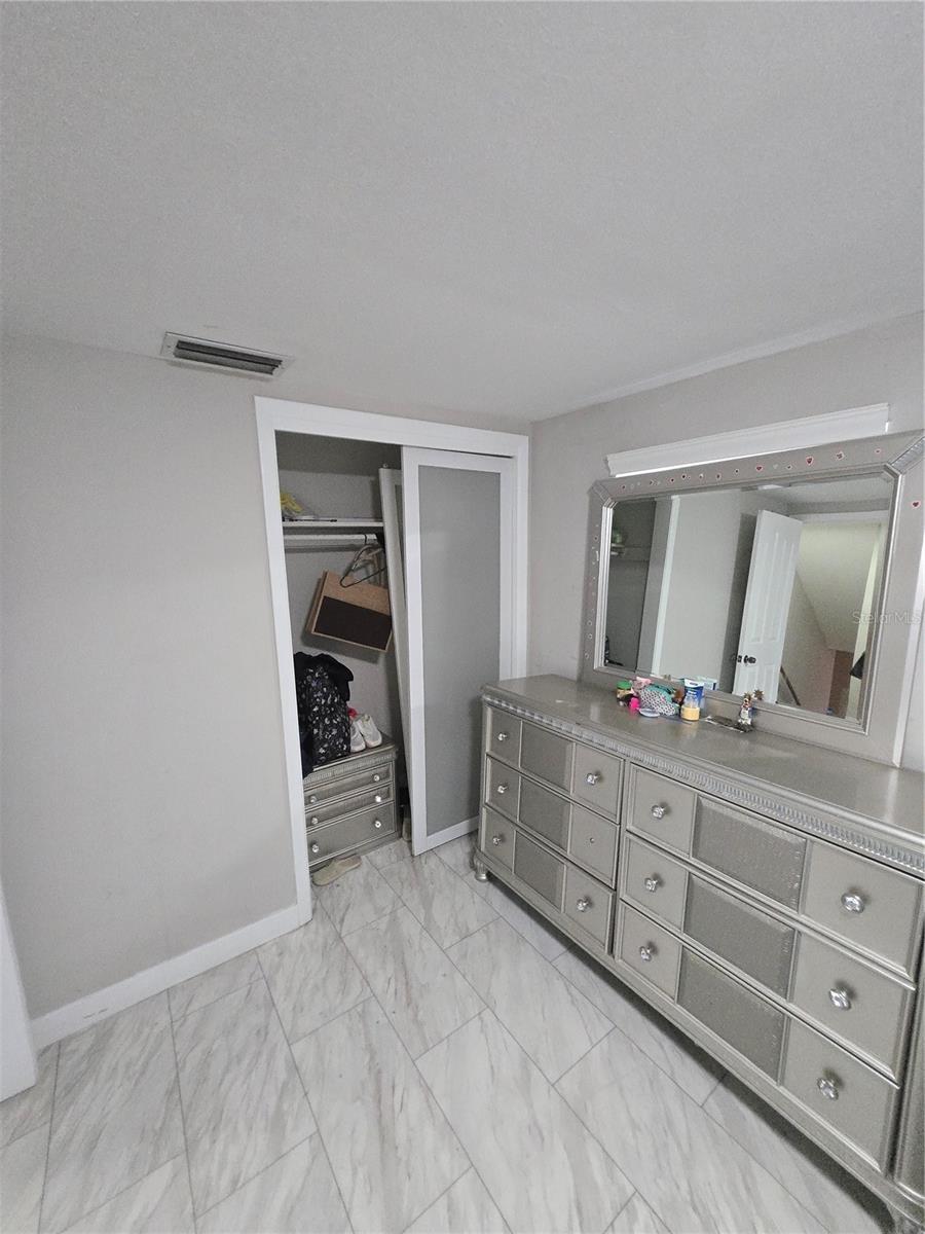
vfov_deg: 106.2
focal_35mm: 13
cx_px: 462
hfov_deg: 89.9
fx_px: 463
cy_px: 617
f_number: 2.2
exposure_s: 1/60
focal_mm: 1.7
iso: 800
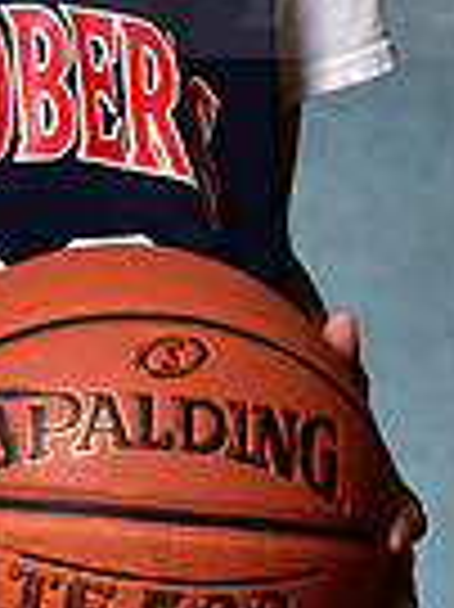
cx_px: -88
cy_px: -86
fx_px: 5079
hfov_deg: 5.1
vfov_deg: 6.8
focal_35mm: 290
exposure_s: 1/200
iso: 100
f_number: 5
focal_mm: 70
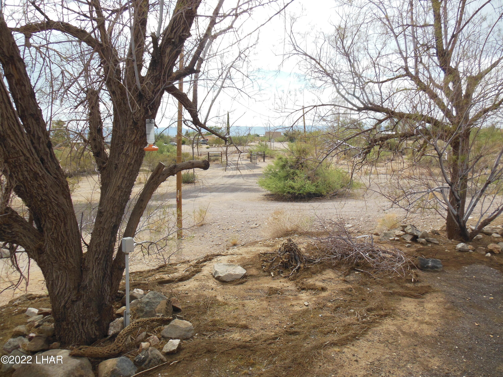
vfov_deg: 54.9
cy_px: 188
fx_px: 363
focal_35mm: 25
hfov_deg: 69.4
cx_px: 252
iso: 125
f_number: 3.2
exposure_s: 1/800
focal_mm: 4.5
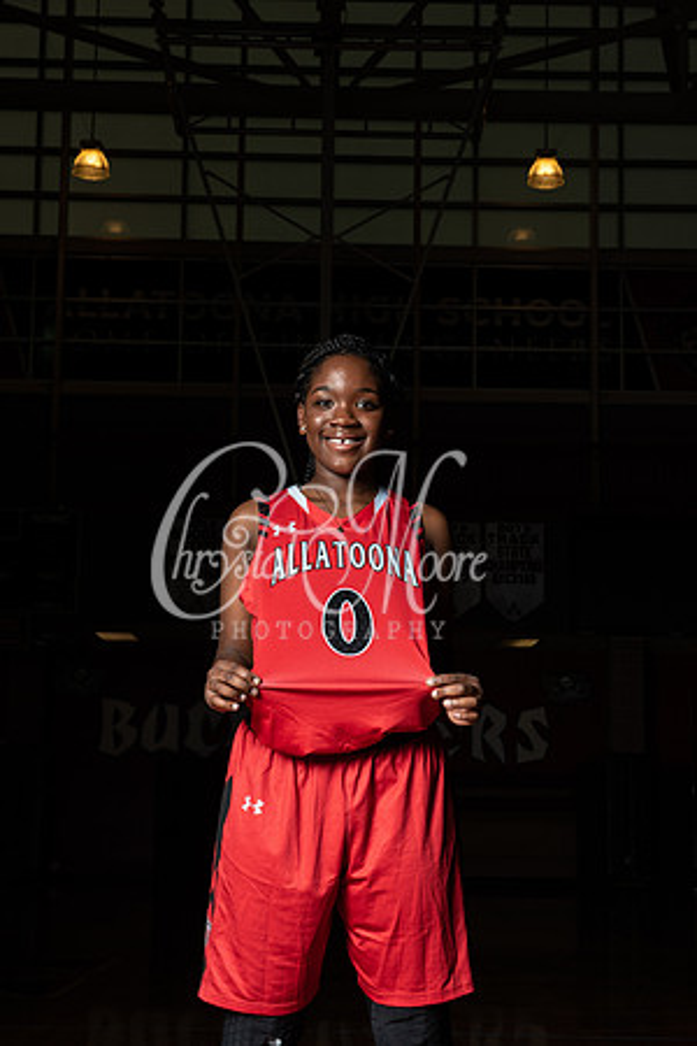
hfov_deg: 20.6
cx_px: 348
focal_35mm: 66
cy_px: 523
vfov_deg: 30.5
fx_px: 1917
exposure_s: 1/200
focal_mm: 66
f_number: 14
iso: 320
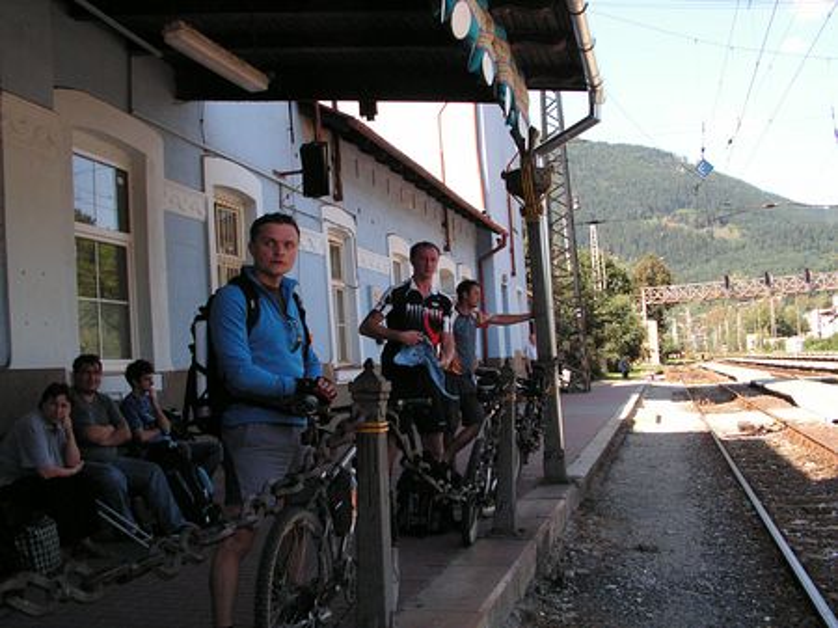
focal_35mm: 38
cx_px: 419
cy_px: 314
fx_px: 919
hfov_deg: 49.0
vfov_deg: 37.7
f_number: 4.8
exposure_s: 1/200
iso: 100
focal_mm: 6.4
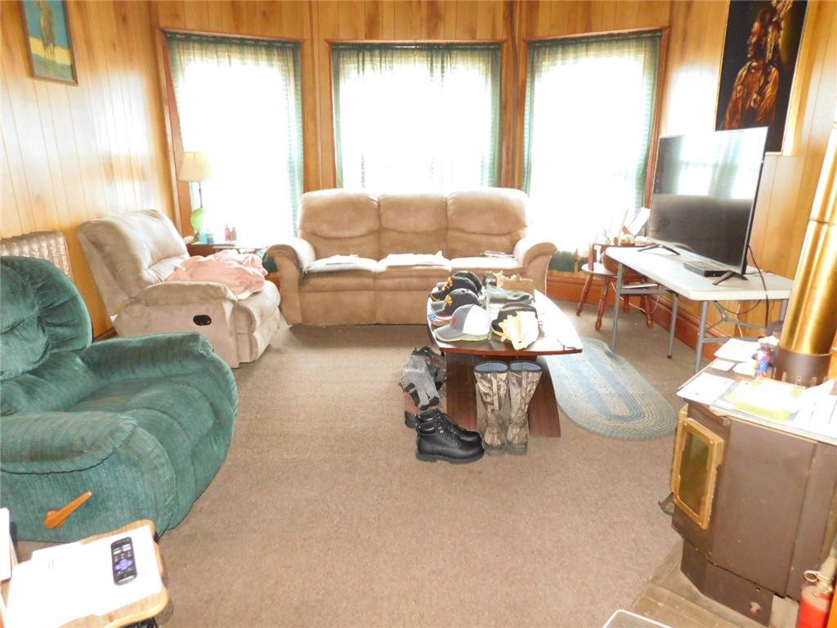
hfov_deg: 73.9
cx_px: 418
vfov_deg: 58.9
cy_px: 314
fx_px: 556
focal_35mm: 23
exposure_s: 1/30
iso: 450
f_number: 3
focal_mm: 4
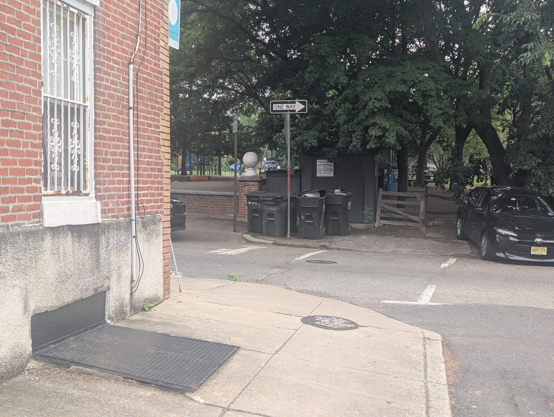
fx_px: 769
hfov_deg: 39.6
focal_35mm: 48
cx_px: 277
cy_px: 208
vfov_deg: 30.3
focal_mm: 6.81
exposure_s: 1/249
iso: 64
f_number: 1.85
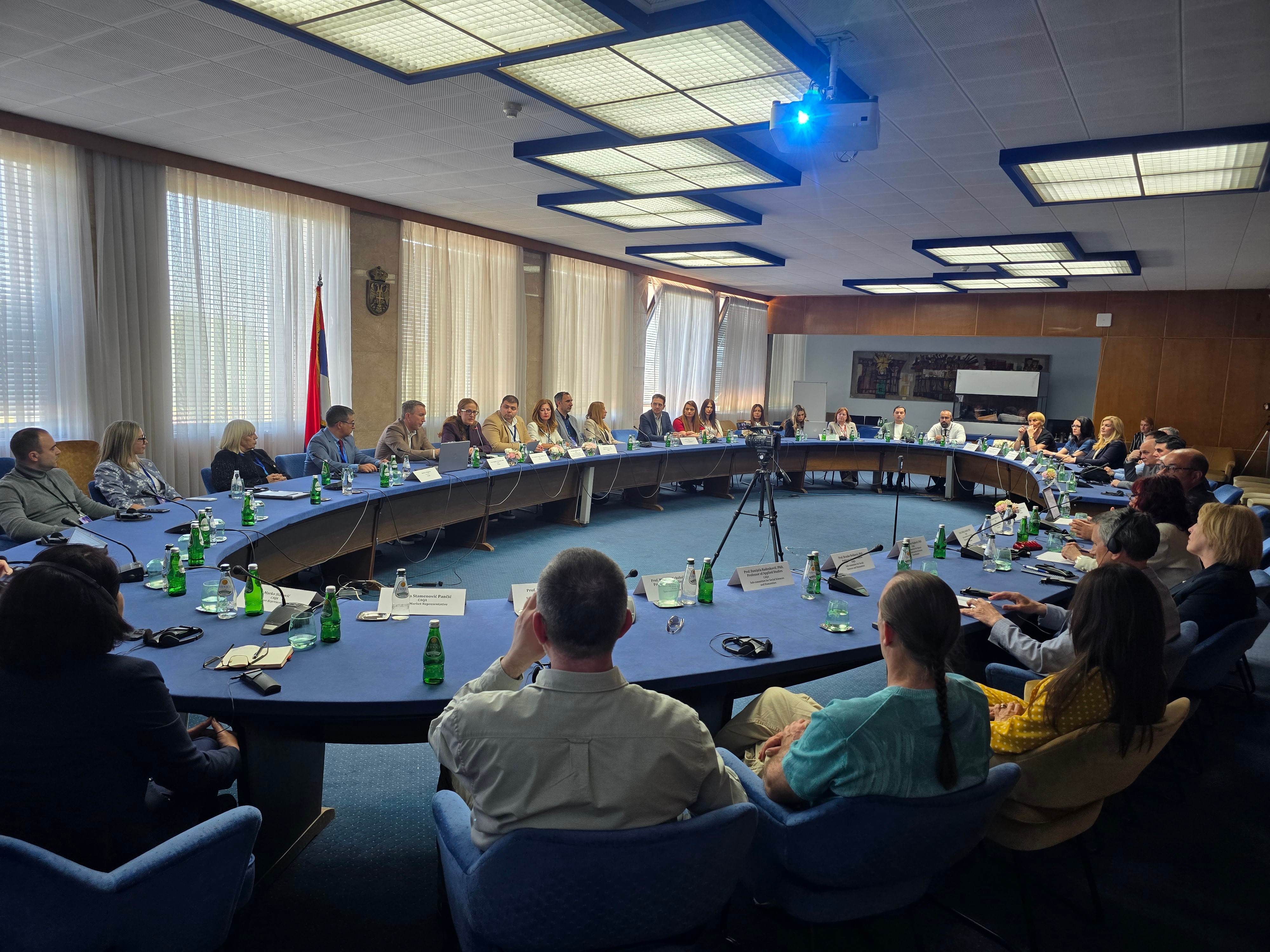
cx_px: 635
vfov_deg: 58.9
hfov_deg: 73.9
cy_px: 476
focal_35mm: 23
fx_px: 844
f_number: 1.7
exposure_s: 1/90.1
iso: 125
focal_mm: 6.3
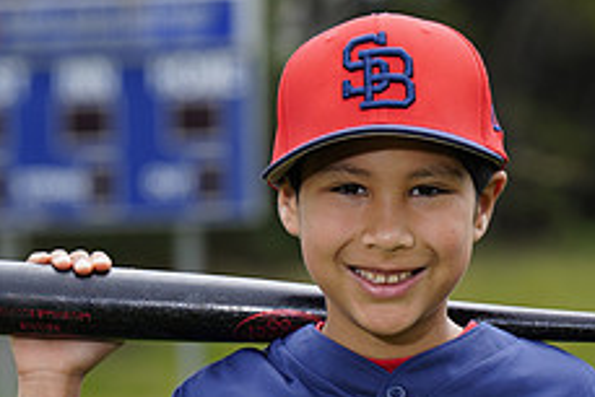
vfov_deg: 3.3
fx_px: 6913
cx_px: 418
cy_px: 440
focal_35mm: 418
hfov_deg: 4.9
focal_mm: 165
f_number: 6.3
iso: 100
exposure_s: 1/250
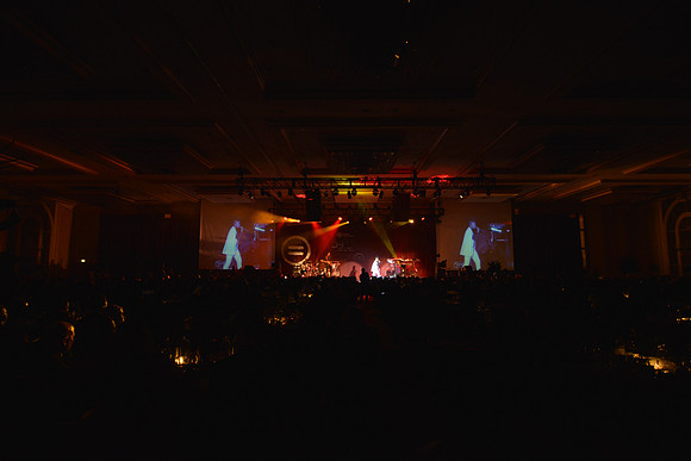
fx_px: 422
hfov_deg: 78.6
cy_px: 230
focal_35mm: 22
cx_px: 346
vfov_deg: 57.3
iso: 2000
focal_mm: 22
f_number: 5.6
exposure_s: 1/125
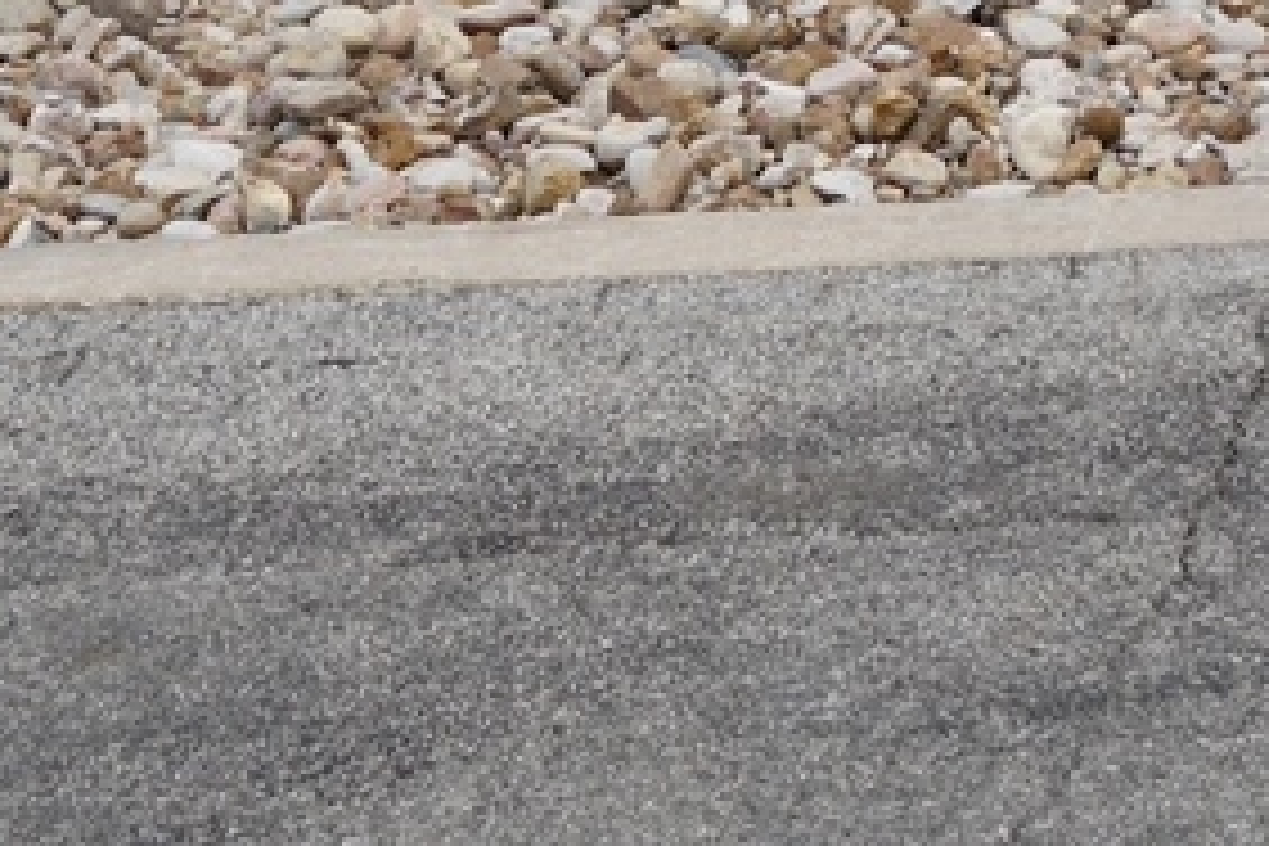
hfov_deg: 13.0
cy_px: -1404
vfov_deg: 8.0
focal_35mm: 155
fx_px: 5463
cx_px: 1350
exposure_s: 1/125
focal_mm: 18
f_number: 11
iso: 100
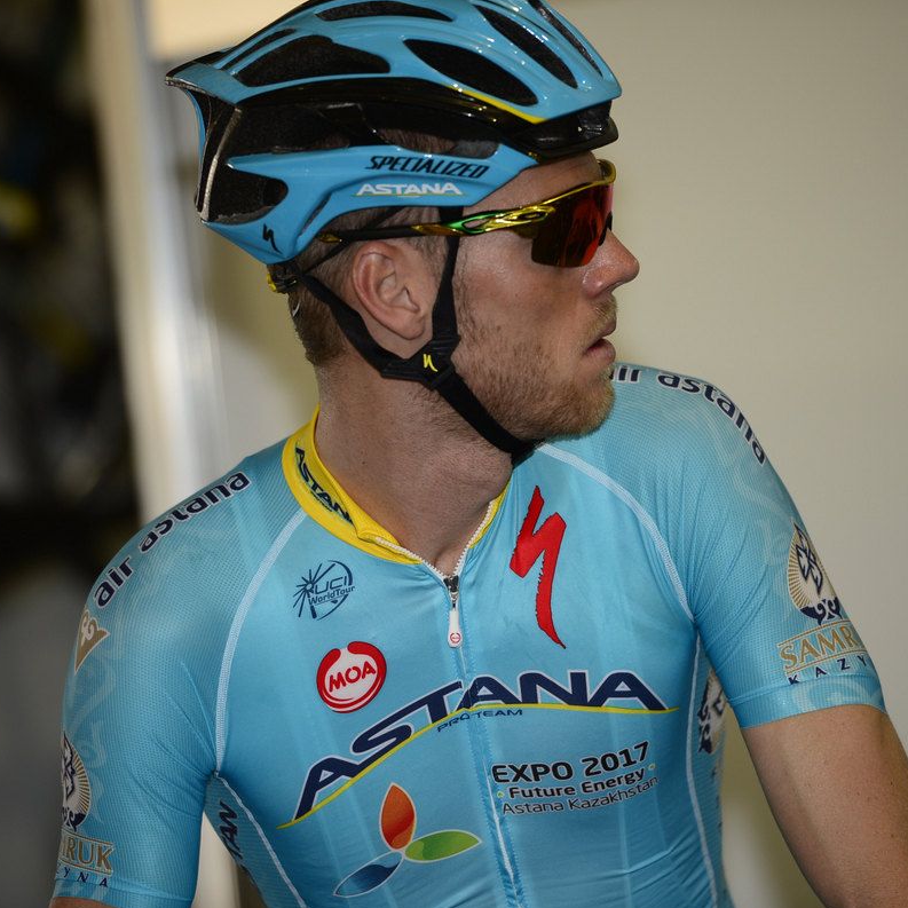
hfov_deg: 6.8
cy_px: 456
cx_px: 487
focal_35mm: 257
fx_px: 7627
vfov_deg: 6.8
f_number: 2.8
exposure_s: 1/250
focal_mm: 200
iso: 400
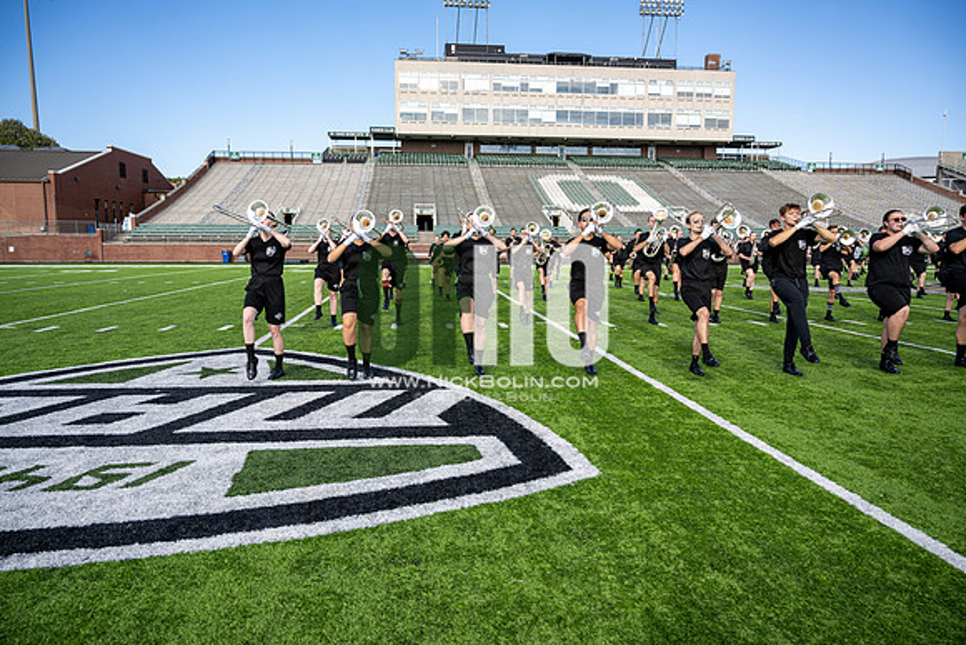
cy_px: 322
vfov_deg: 53.2
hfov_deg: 73.7
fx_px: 644
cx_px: 483
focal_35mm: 24
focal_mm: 24
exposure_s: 1/250
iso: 80
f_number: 4.5
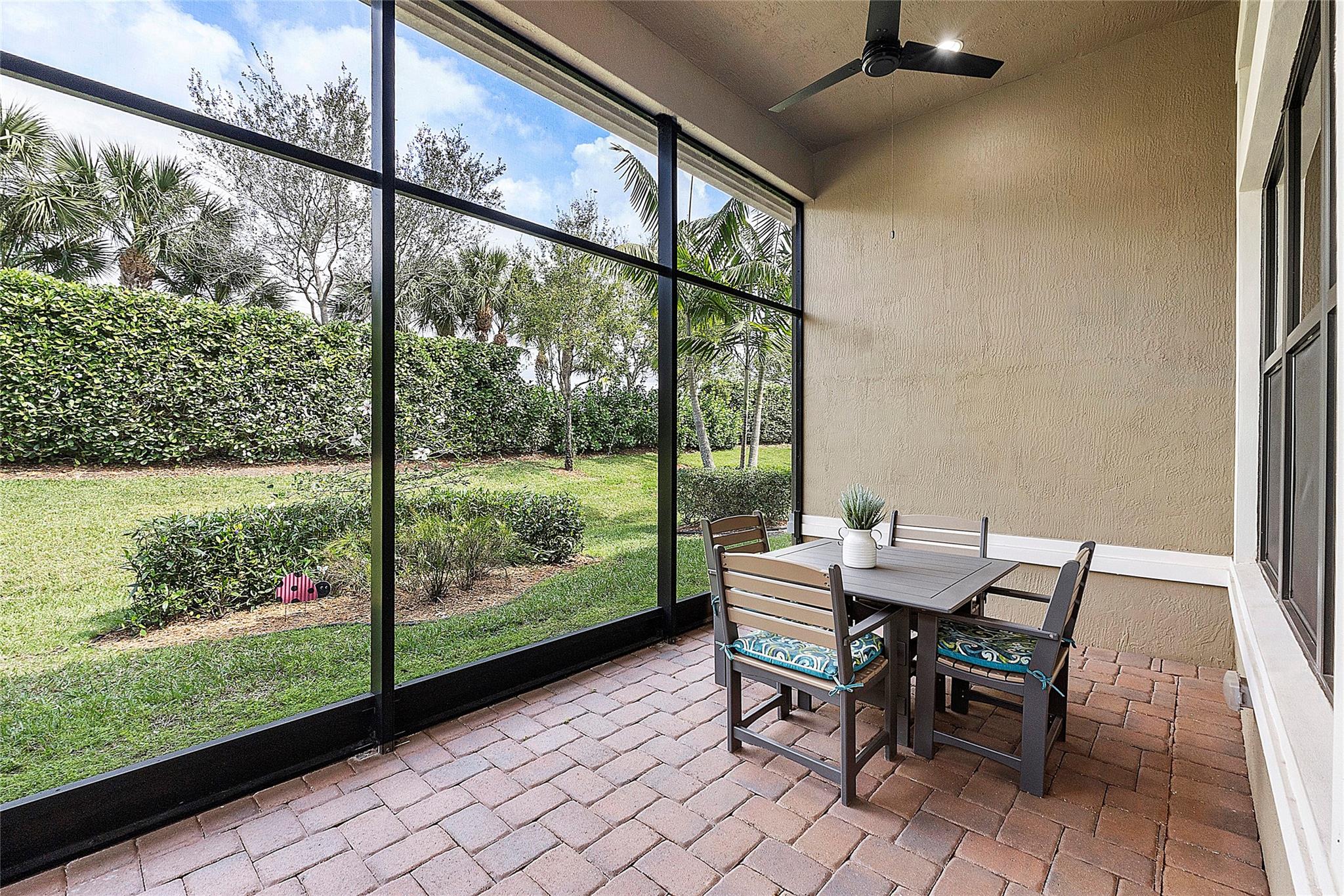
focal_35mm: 15
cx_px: 672
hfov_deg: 100.4
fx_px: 560
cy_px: 448
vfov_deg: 77.3
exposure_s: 1/30
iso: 250
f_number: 9
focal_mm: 10
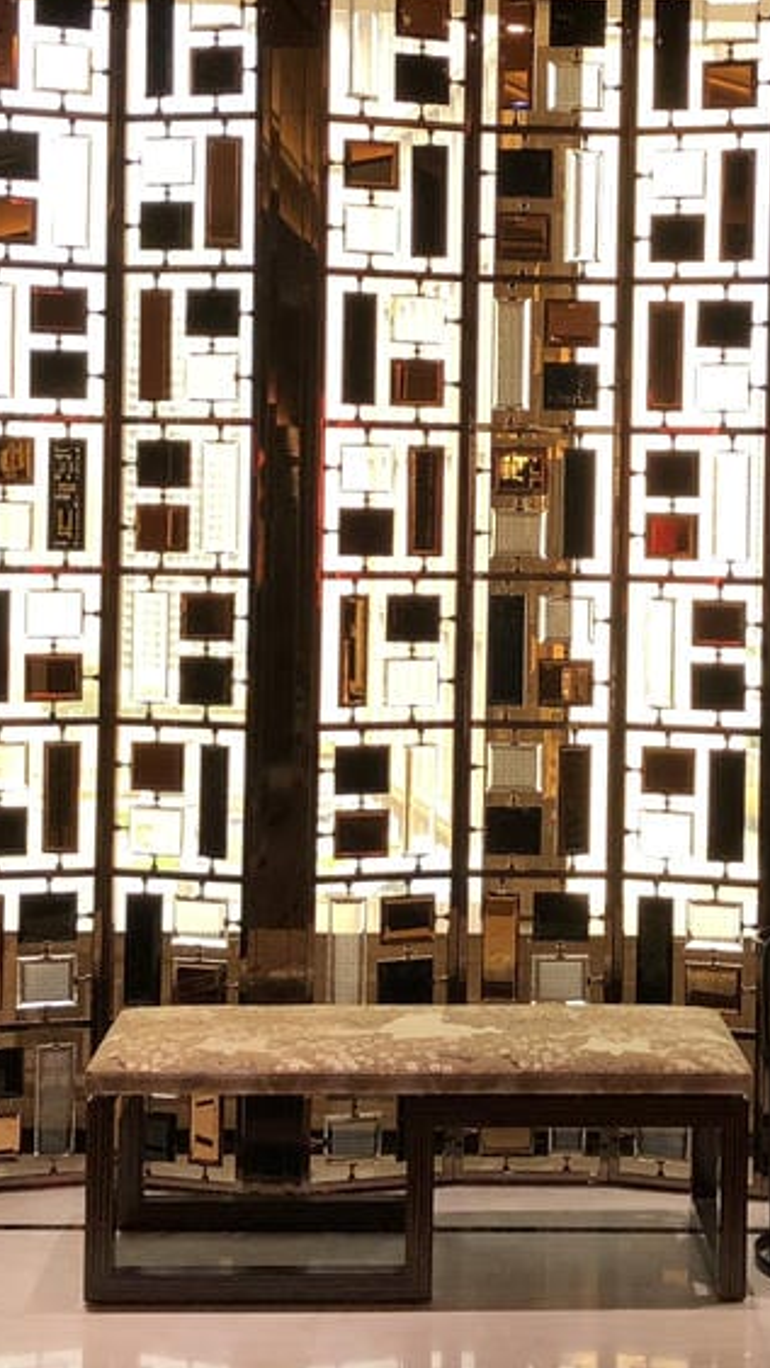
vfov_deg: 32.3
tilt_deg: -1.5
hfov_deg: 18.4
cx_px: 588
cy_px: 559
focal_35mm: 65
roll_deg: -0.7
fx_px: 2358
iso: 25
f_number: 1.8
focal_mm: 3.99
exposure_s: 1/33
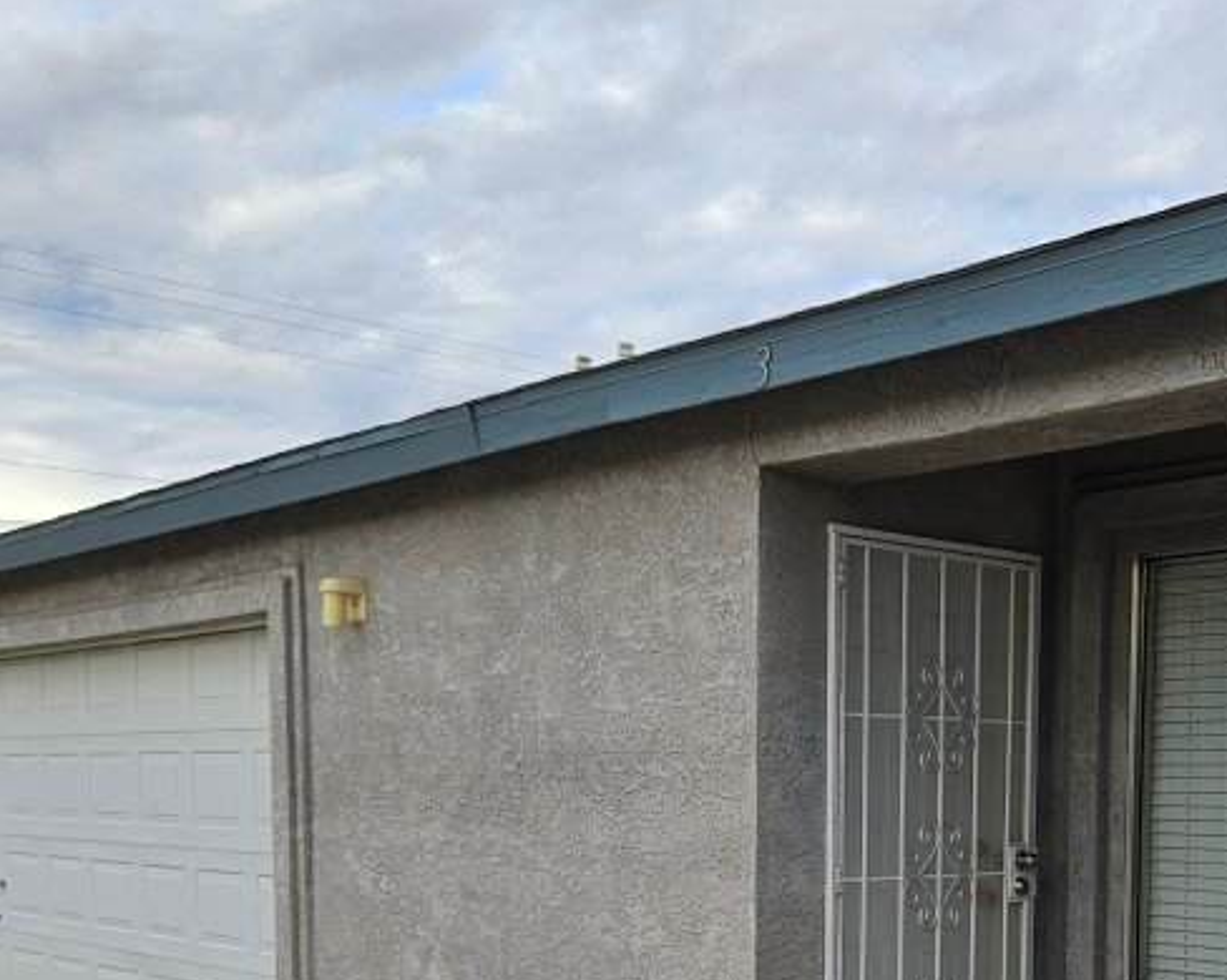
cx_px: 812
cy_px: 932
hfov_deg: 39.9
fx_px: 1670
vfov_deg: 30.8
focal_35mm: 46
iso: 40
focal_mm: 5.4
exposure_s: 1/455
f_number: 1.8
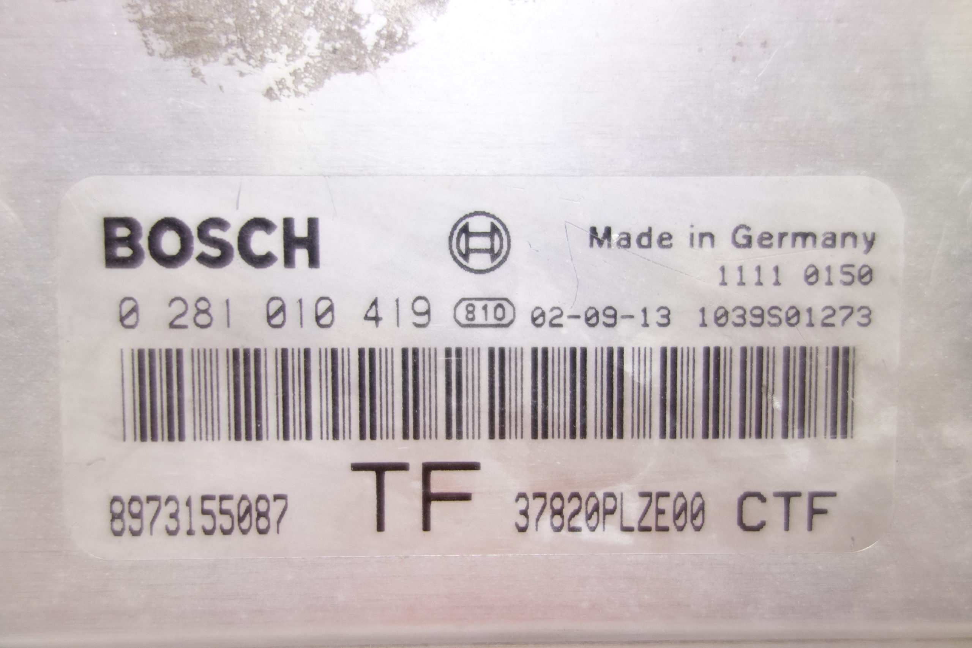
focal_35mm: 28
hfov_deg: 65.5
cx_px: 486
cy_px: 324
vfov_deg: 46.4
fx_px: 756
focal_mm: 10.4
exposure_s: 1/80
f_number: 1.8
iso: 125
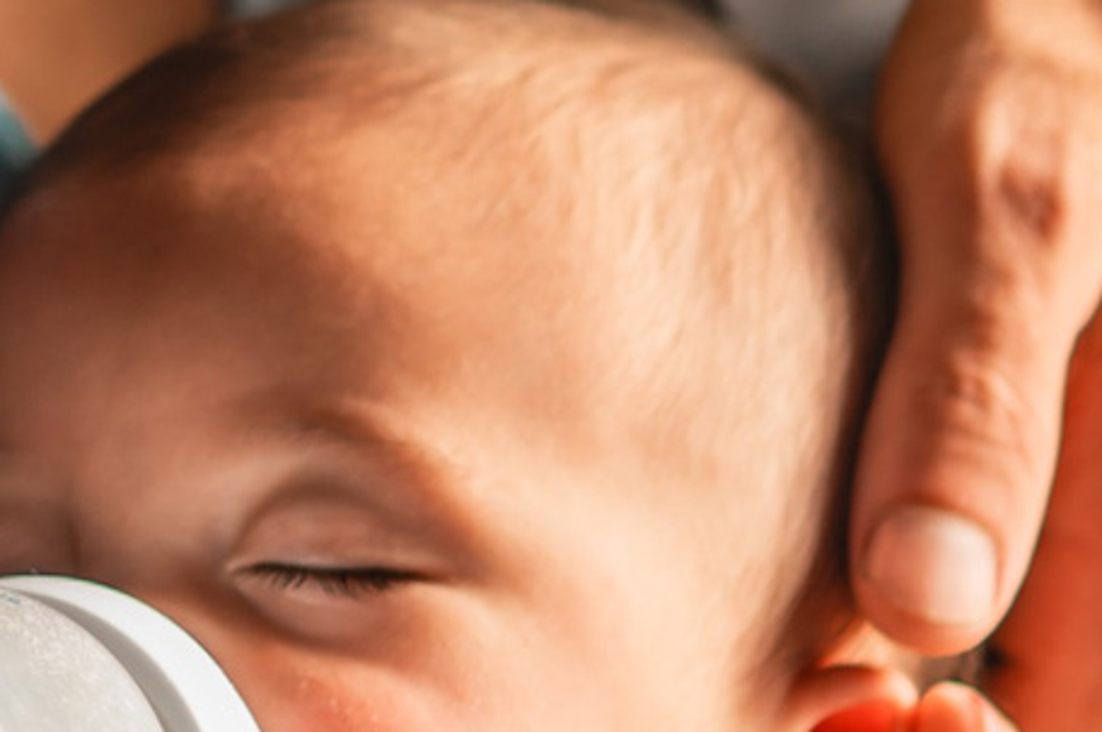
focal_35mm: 489
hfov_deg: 4.2
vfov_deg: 2.8
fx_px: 14953
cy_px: -320
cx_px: -512
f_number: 1.8
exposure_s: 1/320
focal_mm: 85
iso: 100
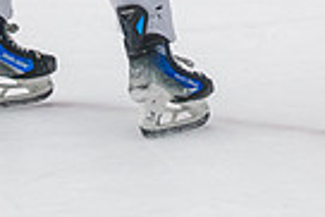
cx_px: 225
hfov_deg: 4.3
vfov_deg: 2.8
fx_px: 4374
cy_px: -241
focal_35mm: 484
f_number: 3.2
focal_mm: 82
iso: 2000
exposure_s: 1/640
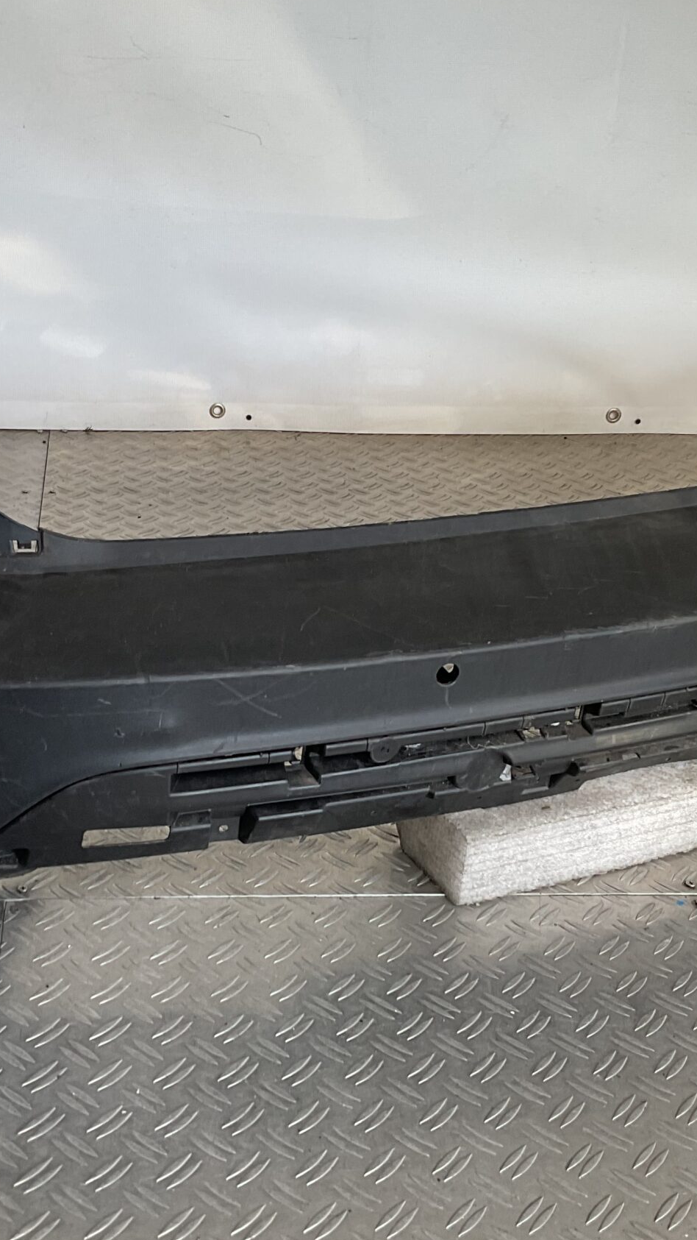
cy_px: 637
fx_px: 1577
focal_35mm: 48
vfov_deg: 42.9
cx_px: 283
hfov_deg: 24.9
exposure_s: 1/120
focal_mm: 3
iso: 32
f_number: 1.8
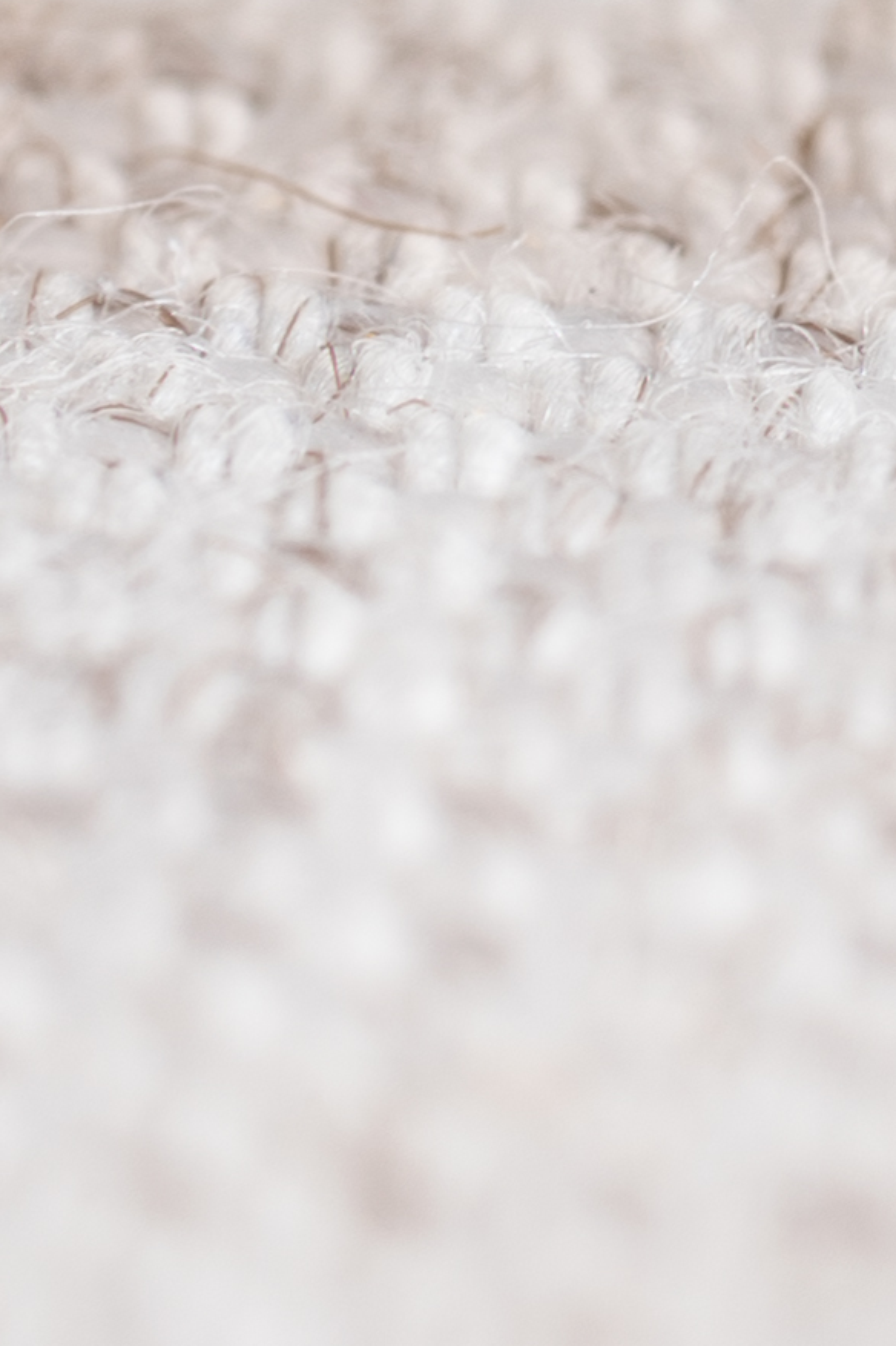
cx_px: 2625
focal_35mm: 616
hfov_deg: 2.2
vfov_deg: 3.3
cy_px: -485
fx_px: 23014
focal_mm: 90
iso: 100
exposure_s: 1/6
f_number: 8
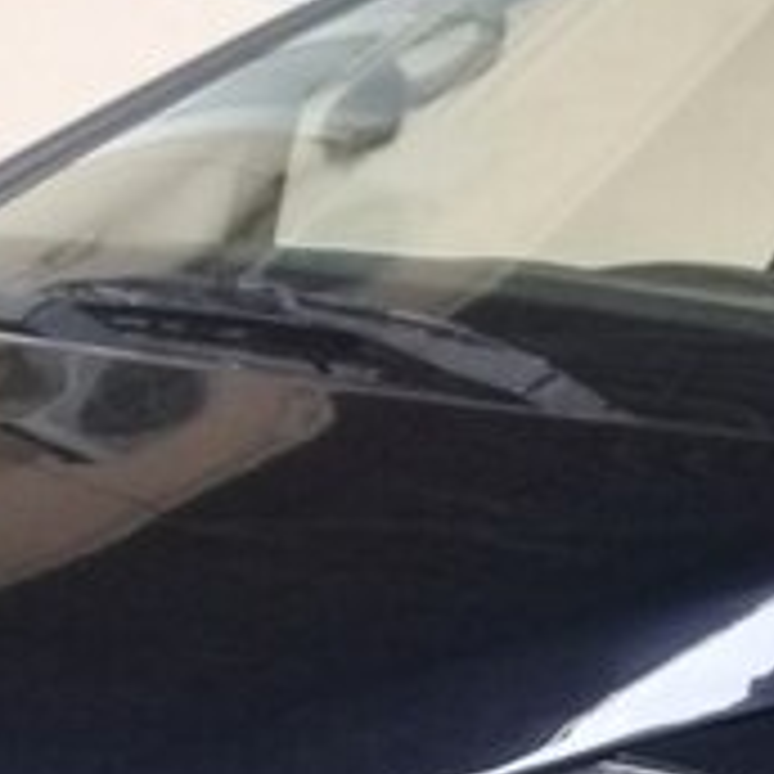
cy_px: 979
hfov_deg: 14.5
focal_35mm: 105
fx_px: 2656
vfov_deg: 15.8
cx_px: 1400
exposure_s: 1/33
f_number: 2.2
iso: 100
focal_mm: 3.3
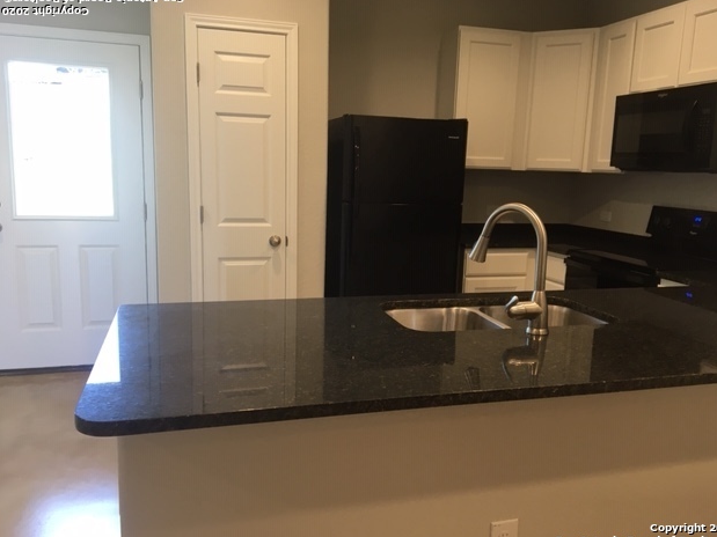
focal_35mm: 30
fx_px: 621
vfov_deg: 46.8
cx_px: 370
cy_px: 270
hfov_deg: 60.0
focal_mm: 4.15
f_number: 2.2
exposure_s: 1/30
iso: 50
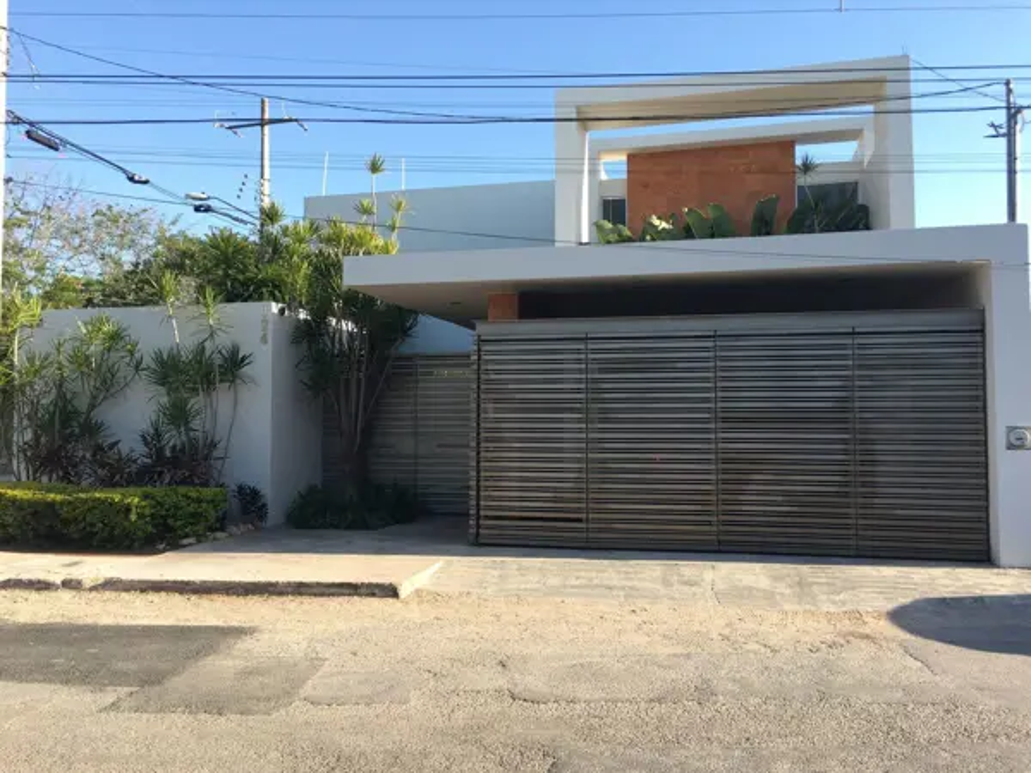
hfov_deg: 61.7
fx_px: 864
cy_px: 386
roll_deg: +0.6
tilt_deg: +4.1
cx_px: 516
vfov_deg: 48.2
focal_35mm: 29
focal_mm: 4.15
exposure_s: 1/416
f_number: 2.2
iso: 25
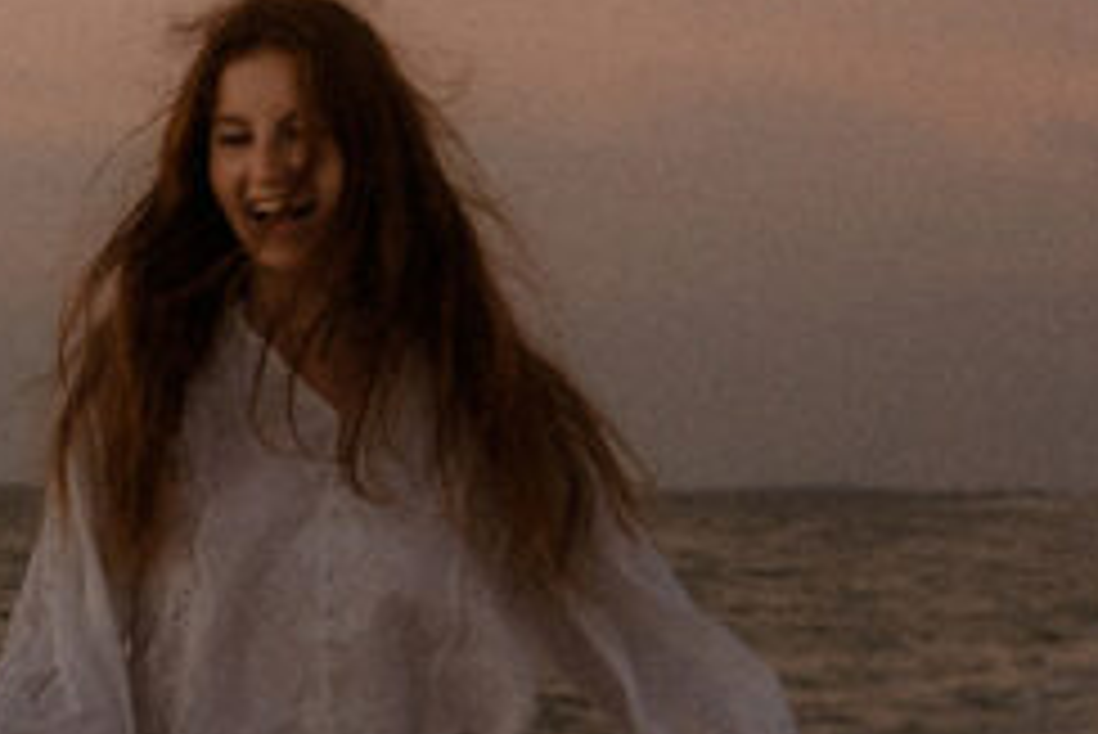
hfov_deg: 13.5
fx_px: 4486
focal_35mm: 147
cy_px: 723
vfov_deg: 9.3
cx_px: -243
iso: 160
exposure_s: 1/400
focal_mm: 35
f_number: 3.5
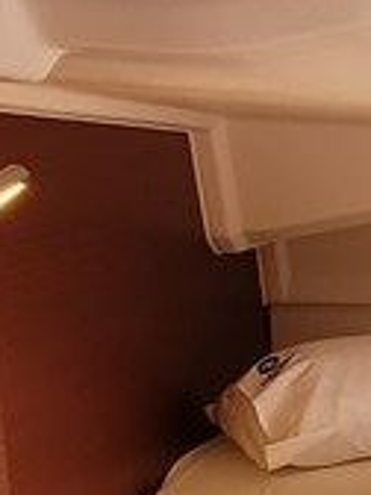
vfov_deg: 22.7
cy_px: 407
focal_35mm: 85
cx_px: 950
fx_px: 1215
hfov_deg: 12.5
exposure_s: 1/50
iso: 125
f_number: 2.2
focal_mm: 1.74
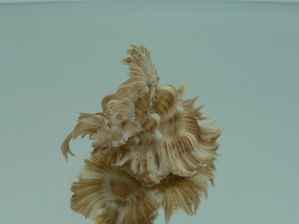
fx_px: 389
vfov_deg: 32.0
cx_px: 143
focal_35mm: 45
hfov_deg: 42.1
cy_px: 141
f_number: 2.8
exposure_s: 1/60
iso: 80
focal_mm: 4.6
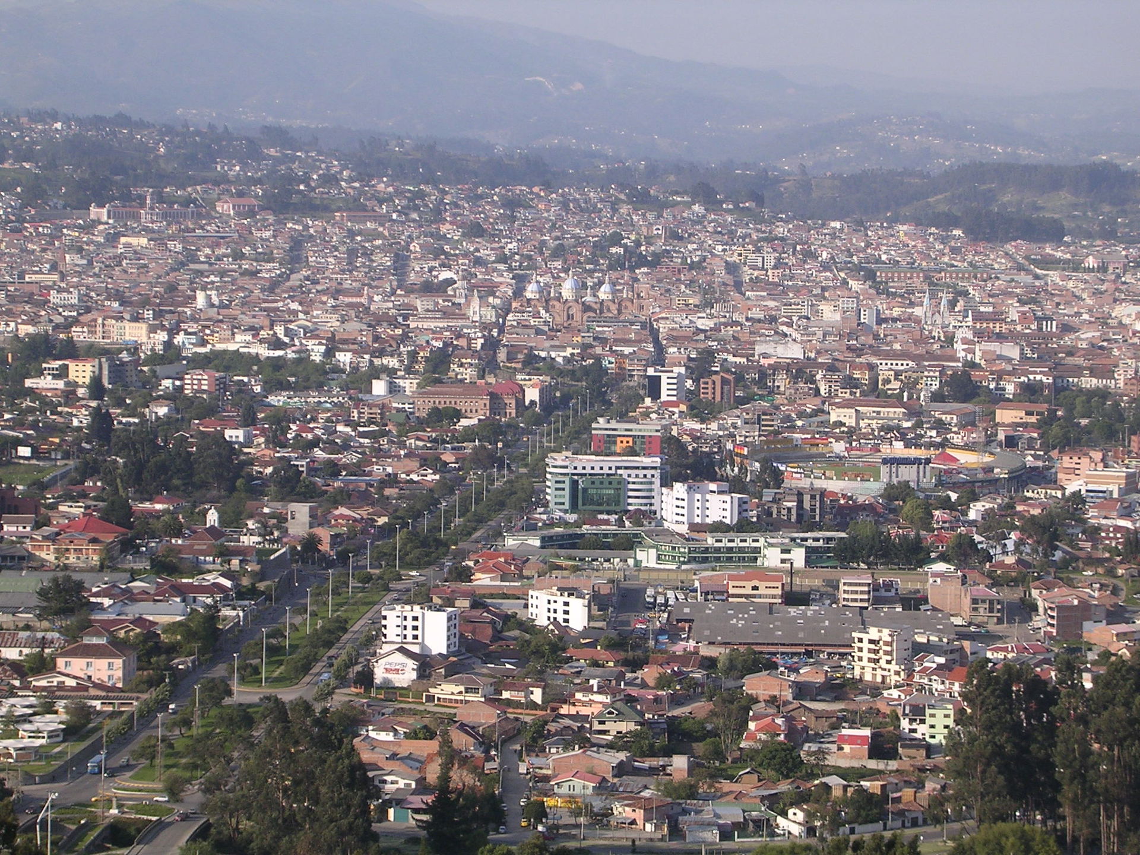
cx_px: 570
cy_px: 428
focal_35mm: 115
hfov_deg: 17.1
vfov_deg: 12.9
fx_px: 3787
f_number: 4.9
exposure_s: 1/295
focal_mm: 17.4
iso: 100
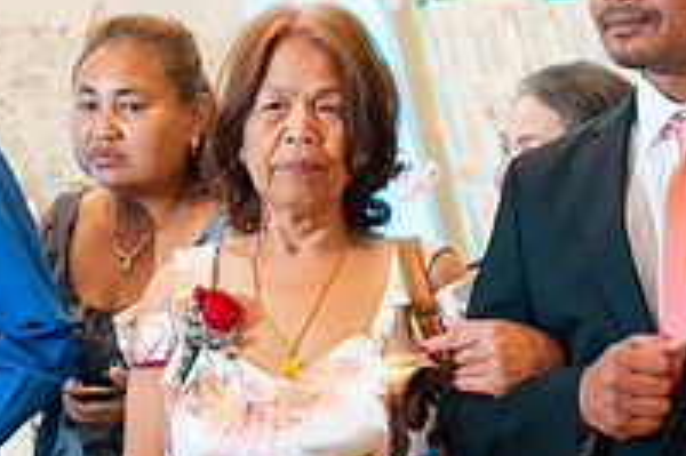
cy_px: 399
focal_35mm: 203
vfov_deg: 6.7
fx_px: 3865
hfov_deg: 10.1
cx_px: 446
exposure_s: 1/160
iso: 800
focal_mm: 70
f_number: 2.8
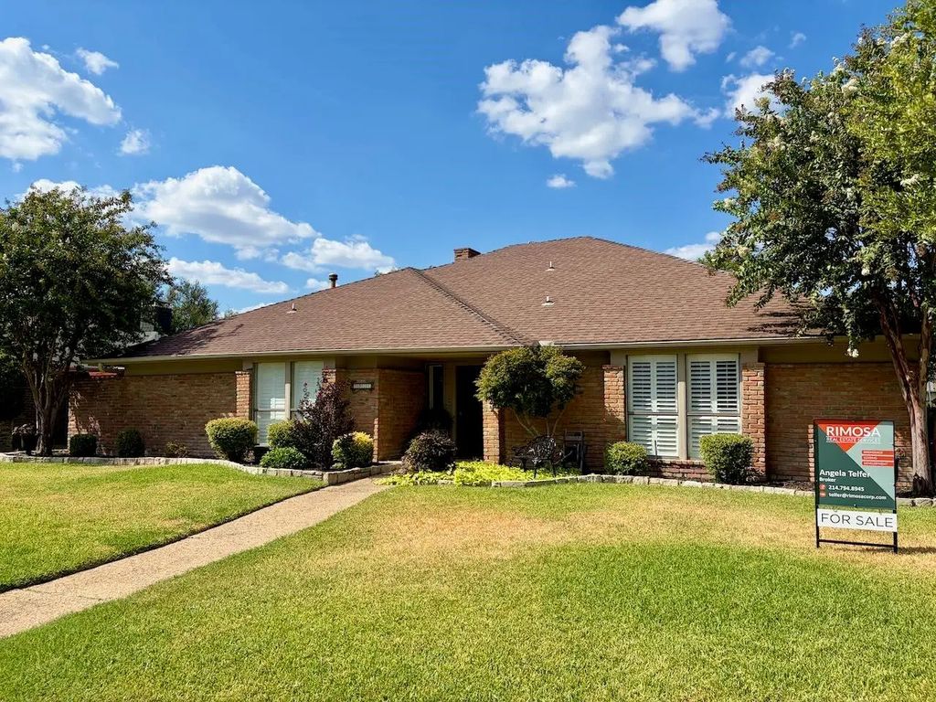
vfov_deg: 53.1
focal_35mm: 26
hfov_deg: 67.3
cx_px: 468
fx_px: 703
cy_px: 351
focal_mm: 5.96
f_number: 1.6
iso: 50
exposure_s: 1/4608
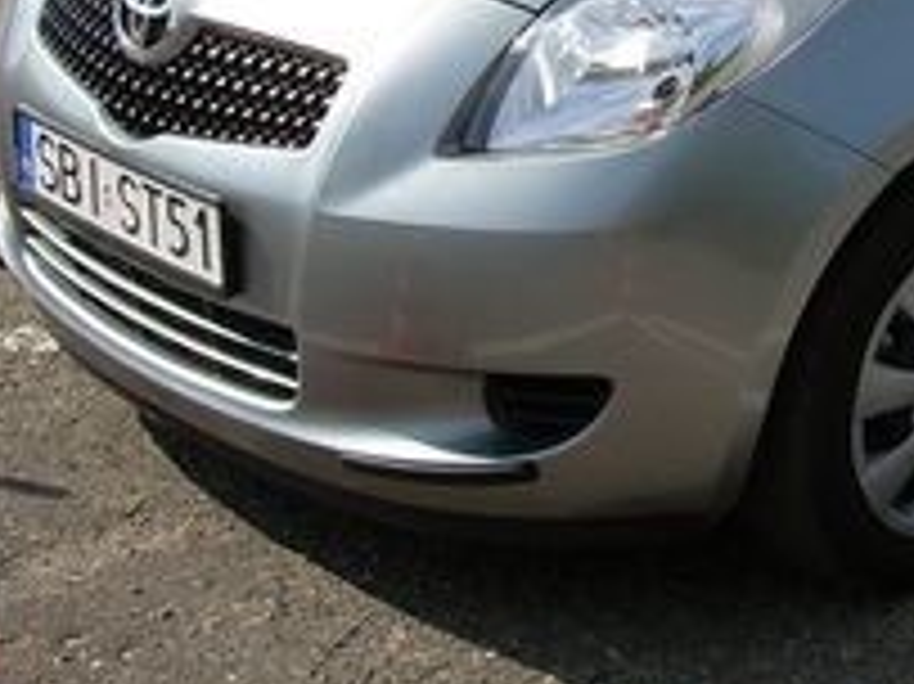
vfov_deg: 15.4
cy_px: -72
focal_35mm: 93
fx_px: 2454
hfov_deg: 20.5
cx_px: 882
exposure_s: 1/458
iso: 50
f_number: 4.6
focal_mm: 6.3
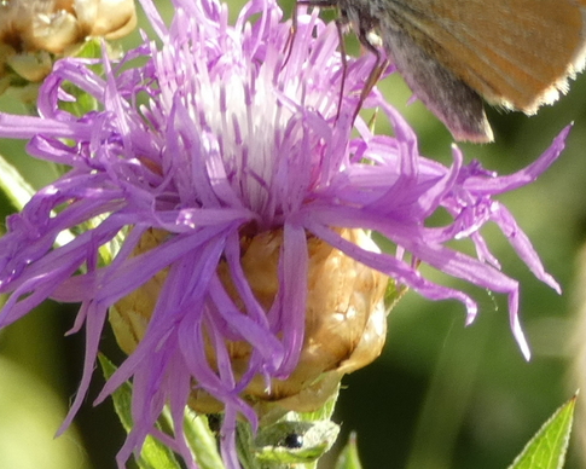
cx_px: 318
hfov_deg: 9.4
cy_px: 149
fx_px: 3573
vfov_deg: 7.5
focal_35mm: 206
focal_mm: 21.5
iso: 100
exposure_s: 1/80
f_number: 5.1
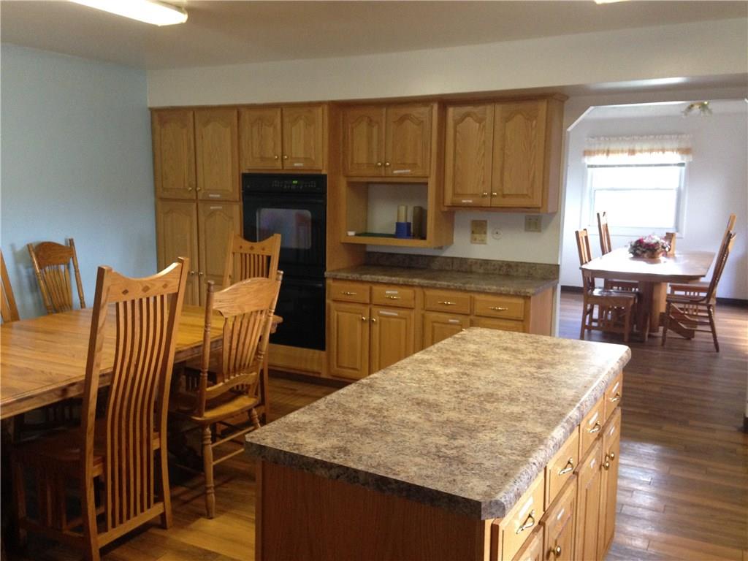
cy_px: 280
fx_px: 713
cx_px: 374
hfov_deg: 55.4
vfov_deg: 42.9
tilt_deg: -9.5
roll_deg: -0.4
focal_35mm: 33
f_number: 2.4
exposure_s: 1/20
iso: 250
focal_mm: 4.12
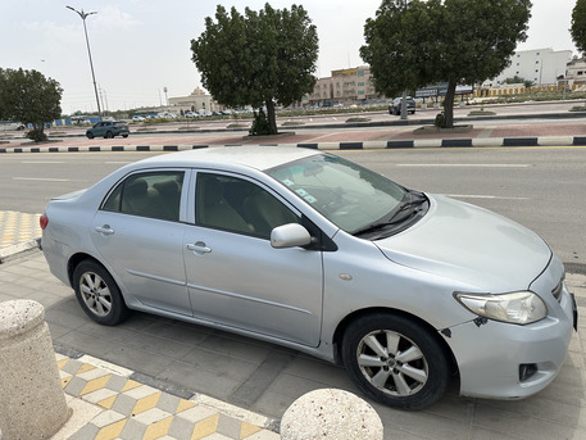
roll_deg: +4.3
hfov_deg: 71.6
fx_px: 406
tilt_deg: -15.0
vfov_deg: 56.8
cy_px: 220
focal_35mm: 24
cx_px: 293
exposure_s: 1/5263
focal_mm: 6.86
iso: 80
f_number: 1.78
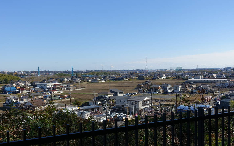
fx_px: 268
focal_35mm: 42
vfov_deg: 30.5
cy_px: 72
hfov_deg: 47.2
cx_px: 120
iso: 125
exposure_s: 1/640
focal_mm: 14.7
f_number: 5.6
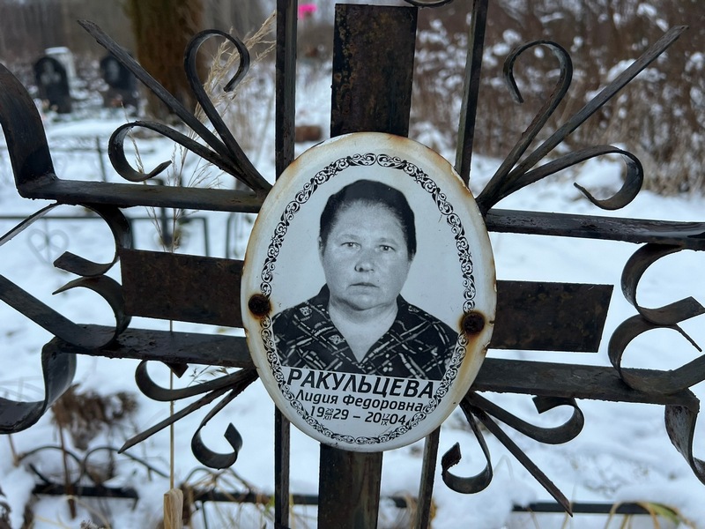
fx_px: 530
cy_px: 264
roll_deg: +1.6
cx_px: 352
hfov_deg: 67.3
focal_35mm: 26
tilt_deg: -18.0
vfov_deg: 53.1
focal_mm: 5.7
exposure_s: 1/121
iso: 64
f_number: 1.5
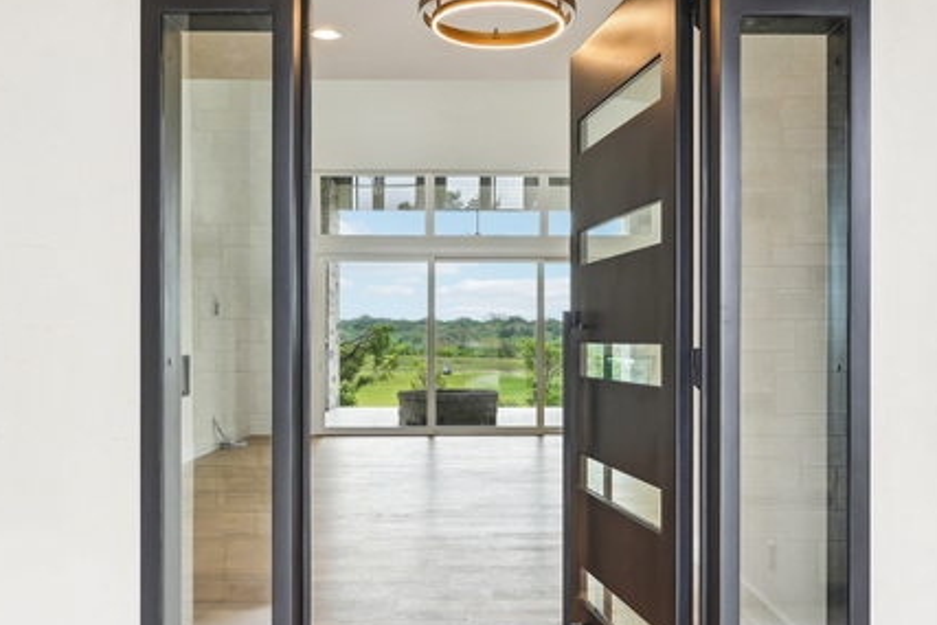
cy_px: 332
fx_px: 879
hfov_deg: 56.1
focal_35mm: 34
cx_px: 496
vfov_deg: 39.2
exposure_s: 1/30
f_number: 8
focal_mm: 22.5
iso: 125
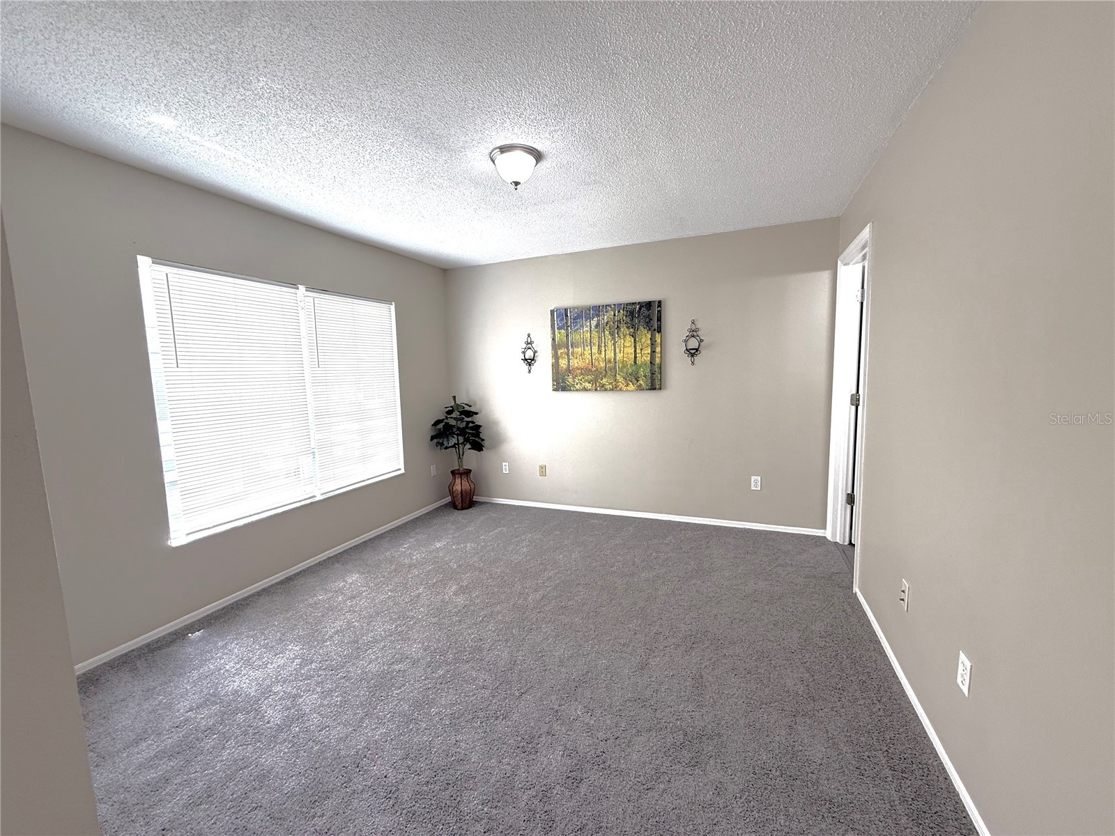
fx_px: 451
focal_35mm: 14
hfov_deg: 102.1
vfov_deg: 85.7
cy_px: 418
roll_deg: +1.1
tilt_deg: -5.4
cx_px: 558
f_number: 2.2
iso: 80
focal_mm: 2.22
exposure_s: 1/120
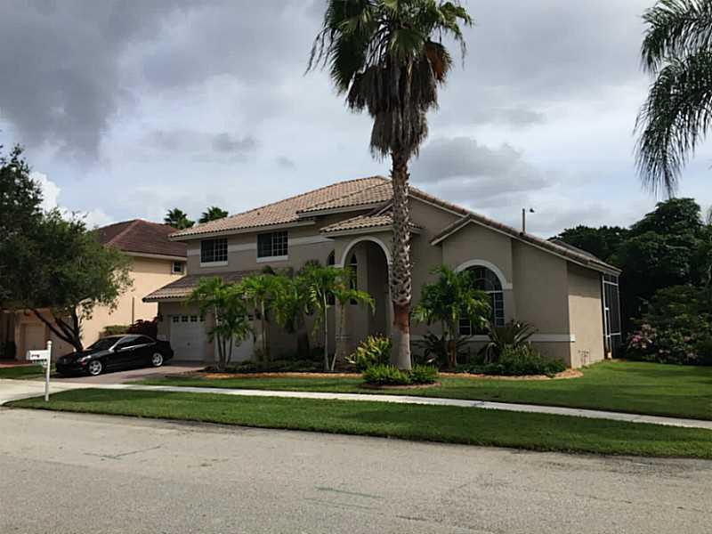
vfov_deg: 48.2
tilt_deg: +5.9
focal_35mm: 29
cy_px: 267
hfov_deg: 61.7
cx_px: 356
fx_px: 596
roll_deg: -1.2
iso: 32
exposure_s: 1/2639
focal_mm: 4.15
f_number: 2.2
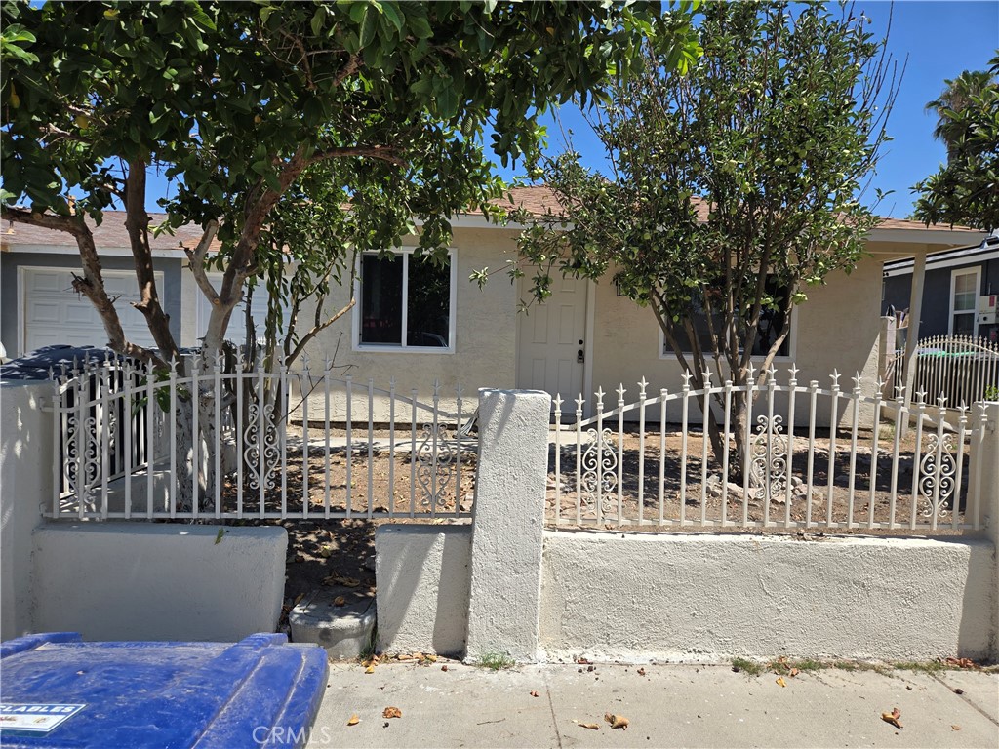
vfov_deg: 58.9
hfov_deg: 73.9
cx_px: 500
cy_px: 374
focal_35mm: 23
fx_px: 664
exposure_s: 1/1571
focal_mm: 5.4
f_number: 1.8
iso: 25
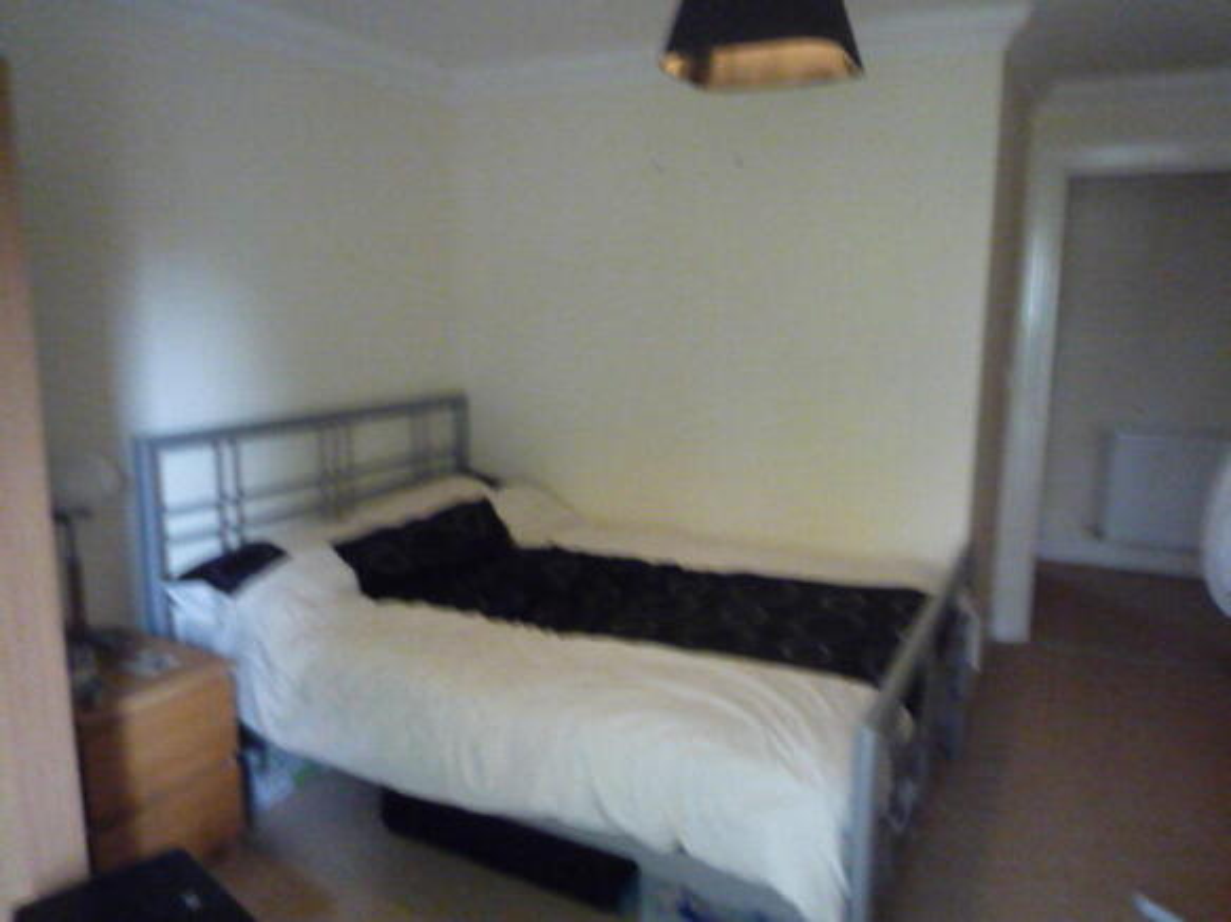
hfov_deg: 69.4
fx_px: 889
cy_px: 461
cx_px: 616
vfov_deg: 54.9
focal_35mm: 25
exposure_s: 1/25
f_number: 2.8
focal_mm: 4.4
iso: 800
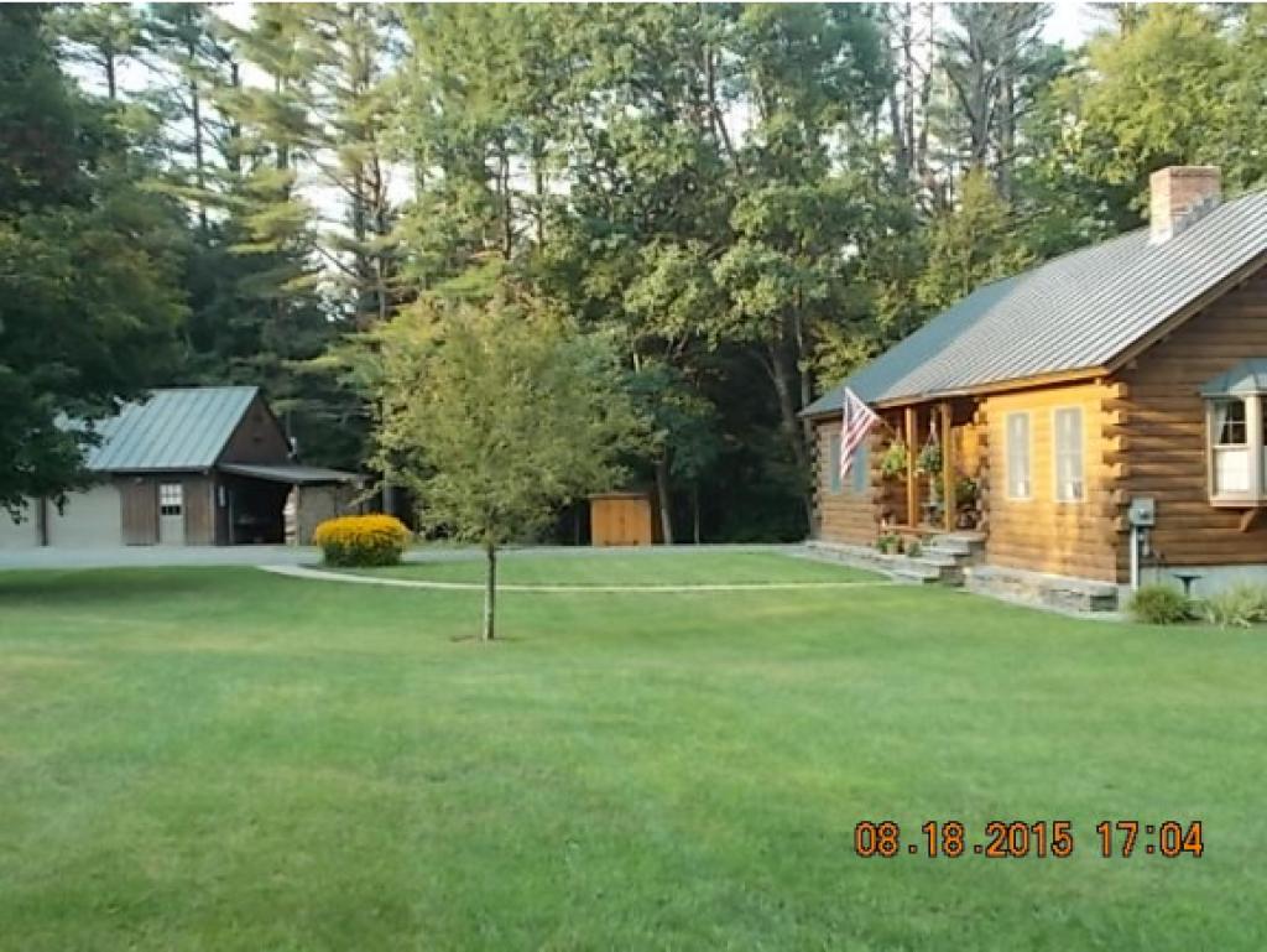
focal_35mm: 39
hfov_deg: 47.8
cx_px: 634
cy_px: 476
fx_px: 1428
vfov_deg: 36.8
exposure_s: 1/60
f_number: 3.9
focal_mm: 6.9
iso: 80
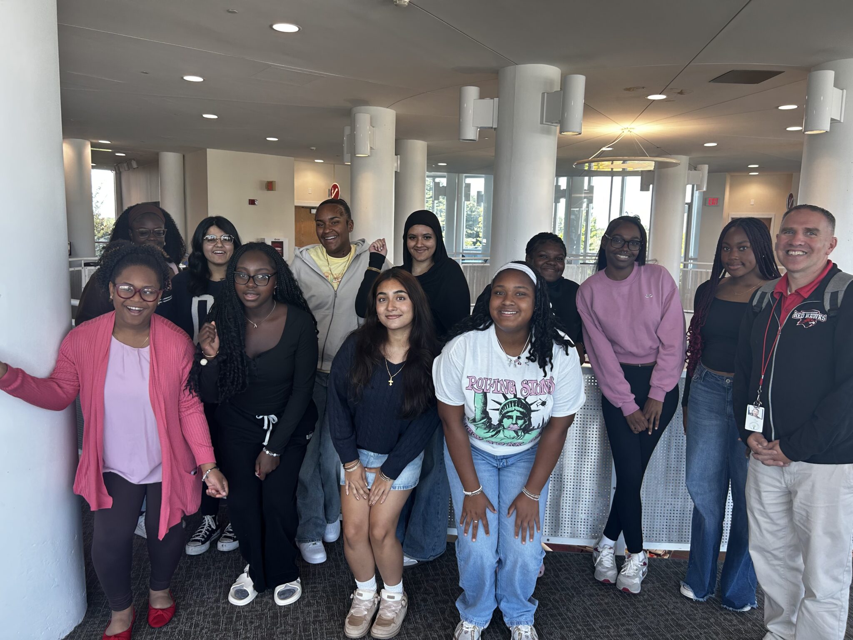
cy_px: 320
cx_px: 426
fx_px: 641
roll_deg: -0.8
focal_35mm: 26
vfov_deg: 53.1
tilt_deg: -7.8
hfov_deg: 67.3
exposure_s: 1/120
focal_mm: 5.7
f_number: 1.5
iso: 50
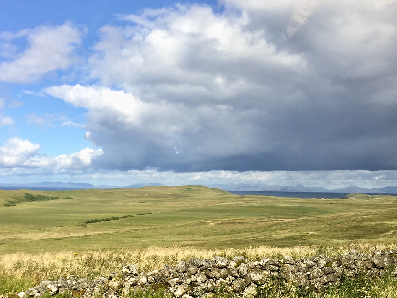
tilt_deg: -6.0
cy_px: 226
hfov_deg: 38.8
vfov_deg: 29.2
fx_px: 562
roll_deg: +0.0
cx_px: 163
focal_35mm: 49
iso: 32
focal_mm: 4.15
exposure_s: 1/100
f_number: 2.2
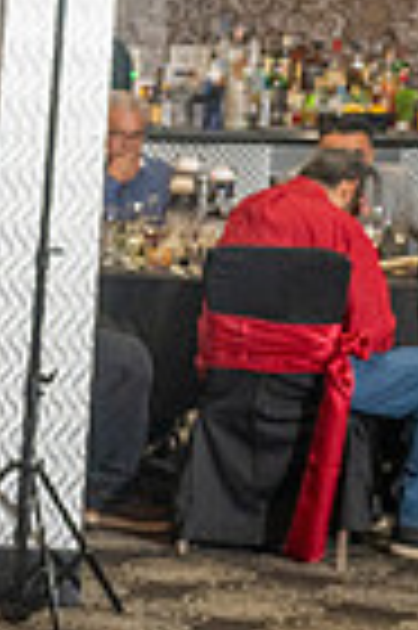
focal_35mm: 157
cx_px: -823
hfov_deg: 7.6
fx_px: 2741
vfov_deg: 13.1
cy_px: 400
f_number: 4.5
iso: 800
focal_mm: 34
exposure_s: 1/125
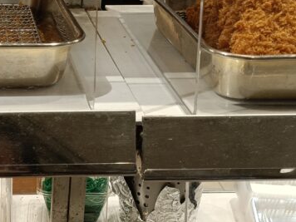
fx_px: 616
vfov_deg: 19.3
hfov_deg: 25.8
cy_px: 264
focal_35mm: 72
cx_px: 6
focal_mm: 4.7
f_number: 1.7
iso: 160
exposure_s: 1/99.9
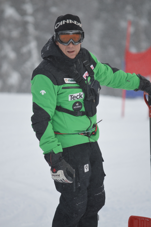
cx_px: 76
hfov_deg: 3.3
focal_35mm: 420
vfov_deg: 4.9
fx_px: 2647
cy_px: 114
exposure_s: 1/500
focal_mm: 280
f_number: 5.6
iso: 200
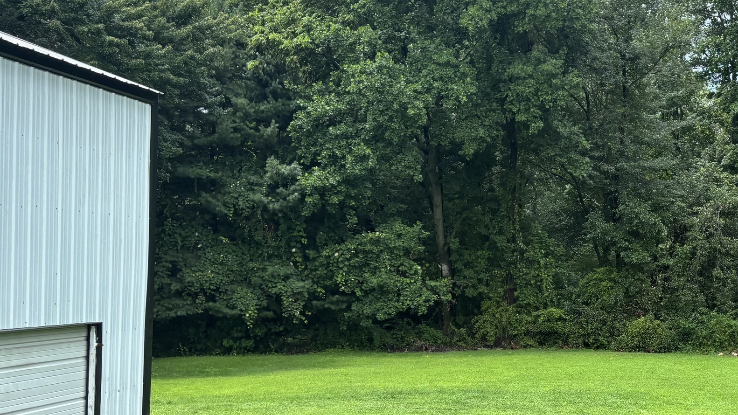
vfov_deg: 21.7
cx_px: 695
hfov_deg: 35.1
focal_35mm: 55
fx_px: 1076
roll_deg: +1.1
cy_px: 302
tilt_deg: -1.4
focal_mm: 5.96
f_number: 1.6
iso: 50
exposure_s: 1/851
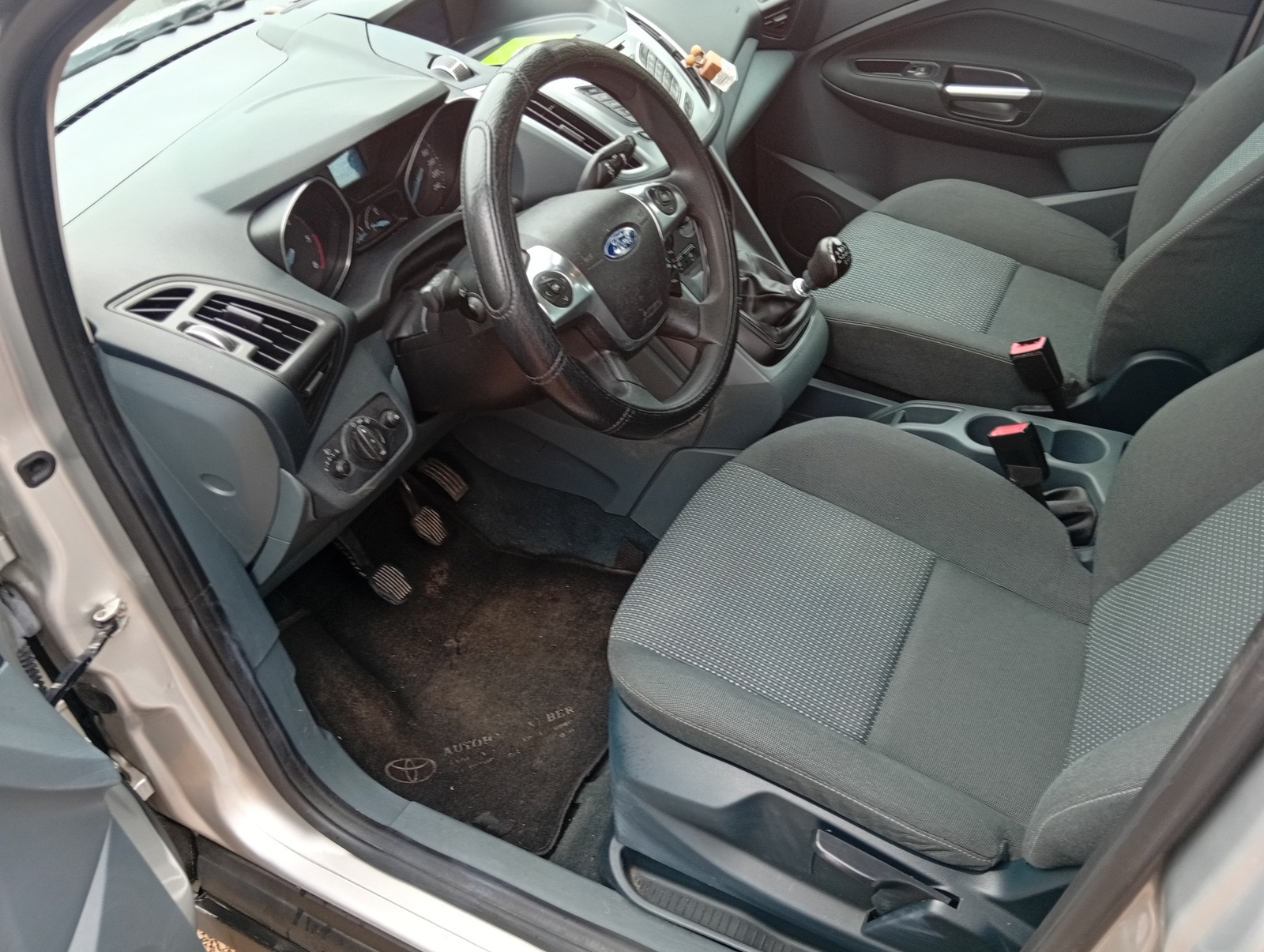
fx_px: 951
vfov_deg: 53.2
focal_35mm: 26
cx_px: 632
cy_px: 476
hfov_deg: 67.2
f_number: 1.8
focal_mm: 3.96
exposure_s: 1/50
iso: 123
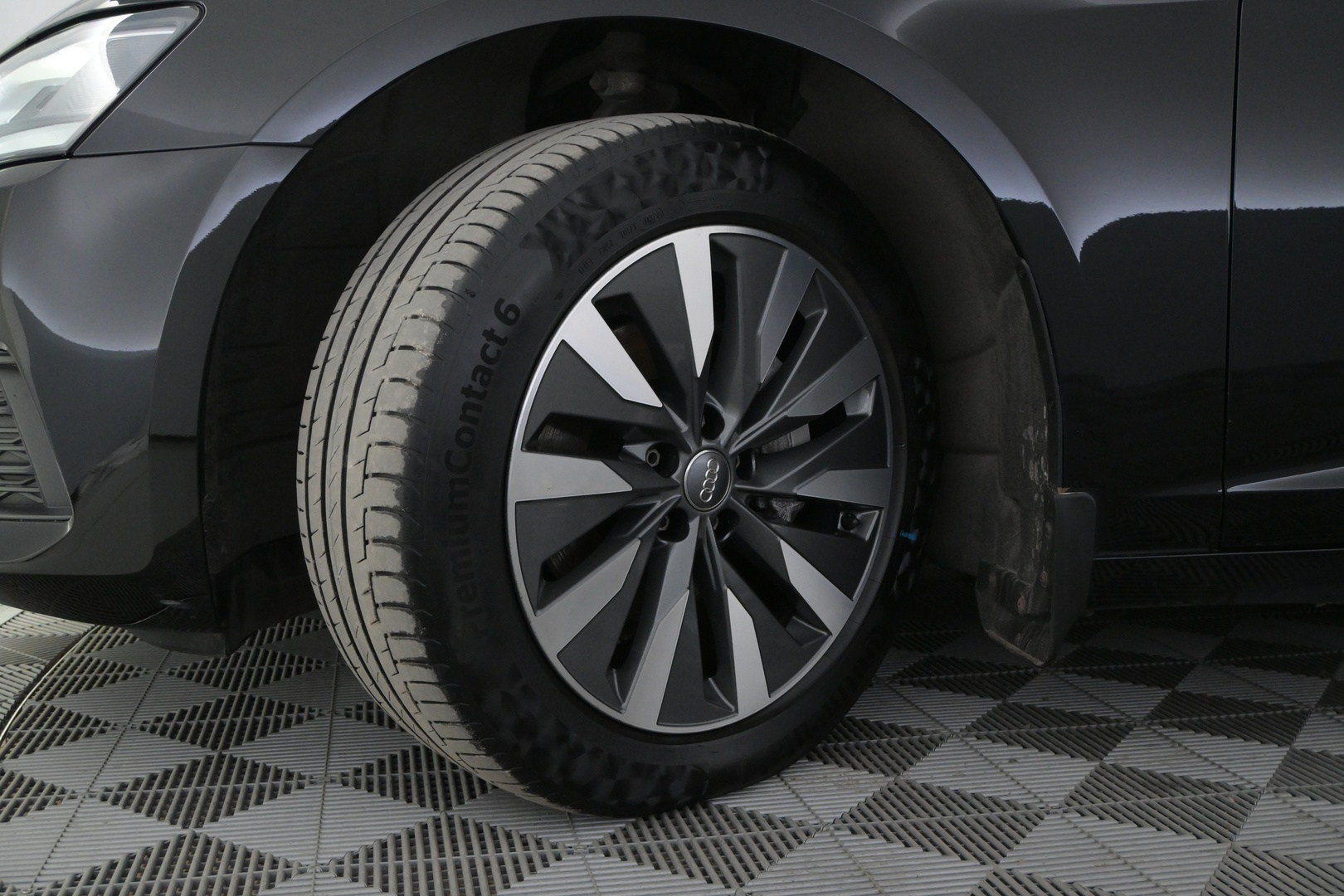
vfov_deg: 36.9
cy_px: 448
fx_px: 1344
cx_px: 672
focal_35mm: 36
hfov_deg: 53.1
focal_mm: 24
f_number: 5
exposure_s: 1/100
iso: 2500
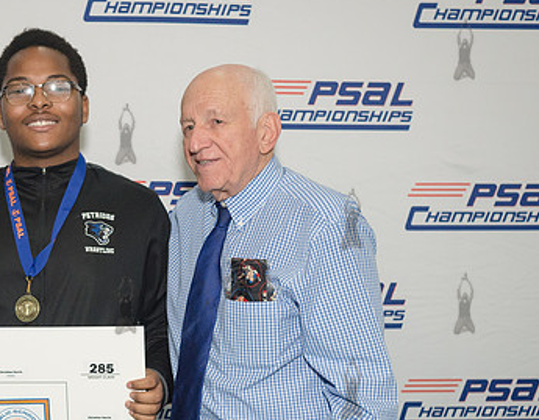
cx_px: 104
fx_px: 1153
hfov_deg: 25.8
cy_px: 284
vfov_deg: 20.6
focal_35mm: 73
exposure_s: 1/250
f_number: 5
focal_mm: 35
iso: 1600
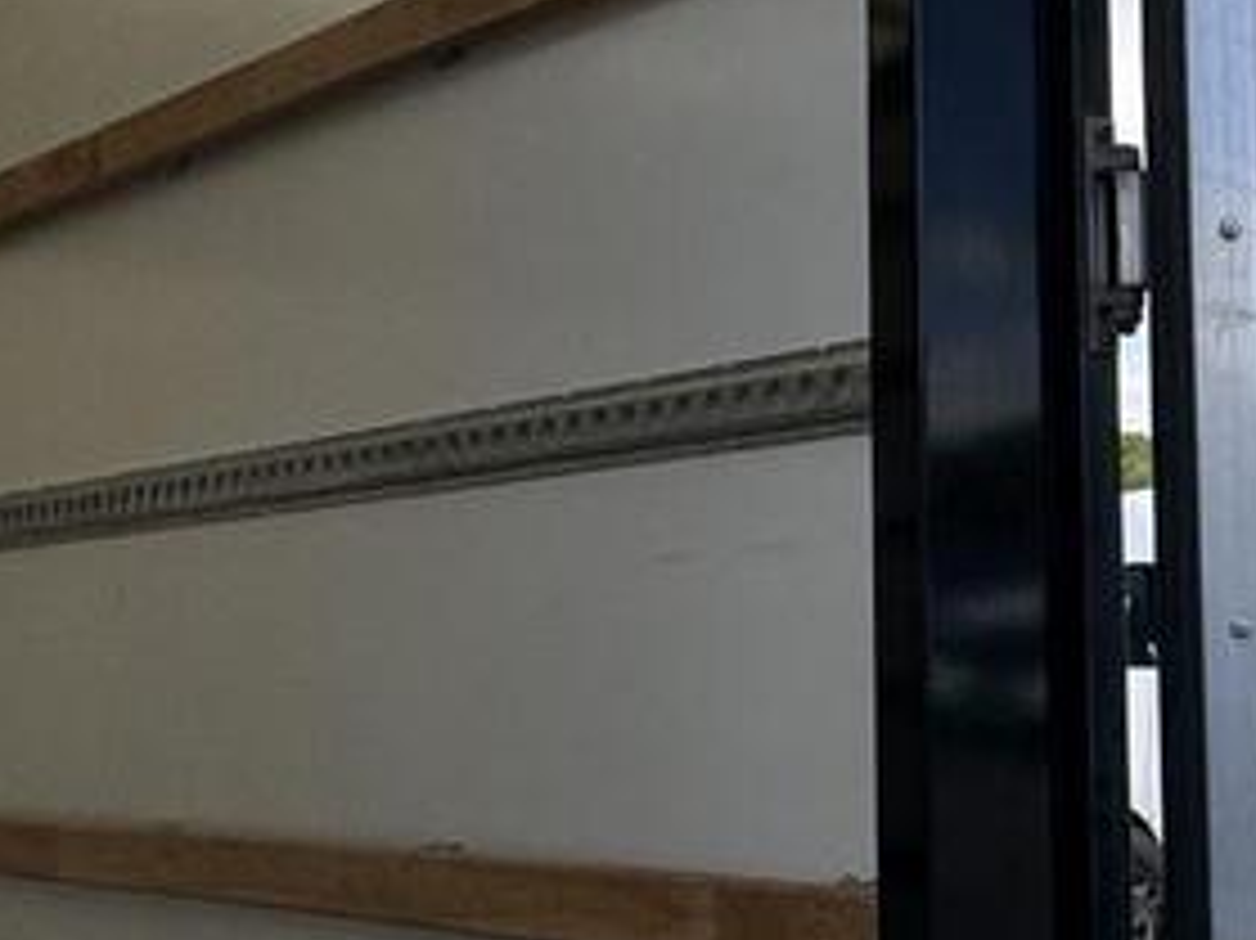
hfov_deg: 29.6
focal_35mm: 45
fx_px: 1632
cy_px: 405
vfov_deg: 32.1
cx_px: 1787
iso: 40
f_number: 2.2
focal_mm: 2.22
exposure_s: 1/1567
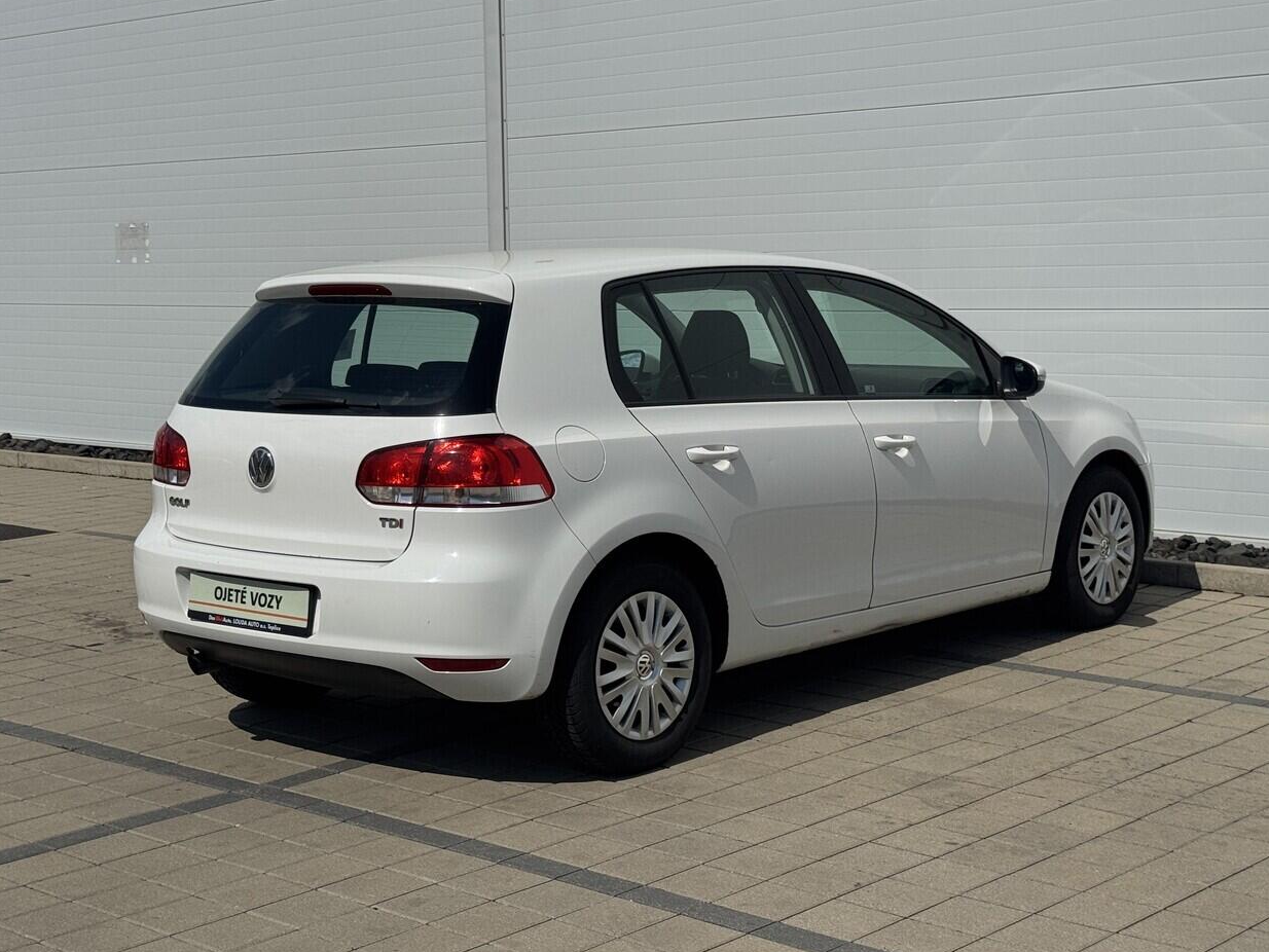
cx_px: 639
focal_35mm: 56
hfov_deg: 34.3
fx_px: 2053
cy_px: 425
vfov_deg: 26.1
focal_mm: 6.76
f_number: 1.78
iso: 64
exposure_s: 1/15385
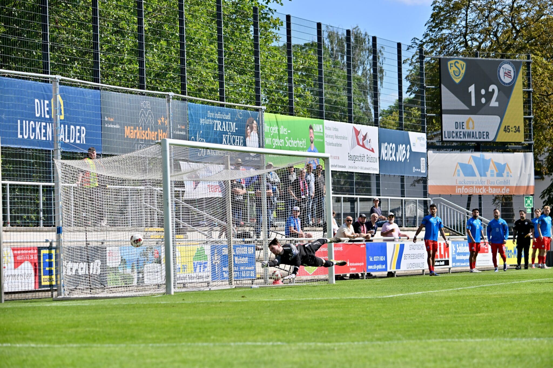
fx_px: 2073
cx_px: 276
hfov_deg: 15.2
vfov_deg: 10.2
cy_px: 184
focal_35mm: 135
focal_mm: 135
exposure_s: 1/1600
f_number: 5
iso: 160
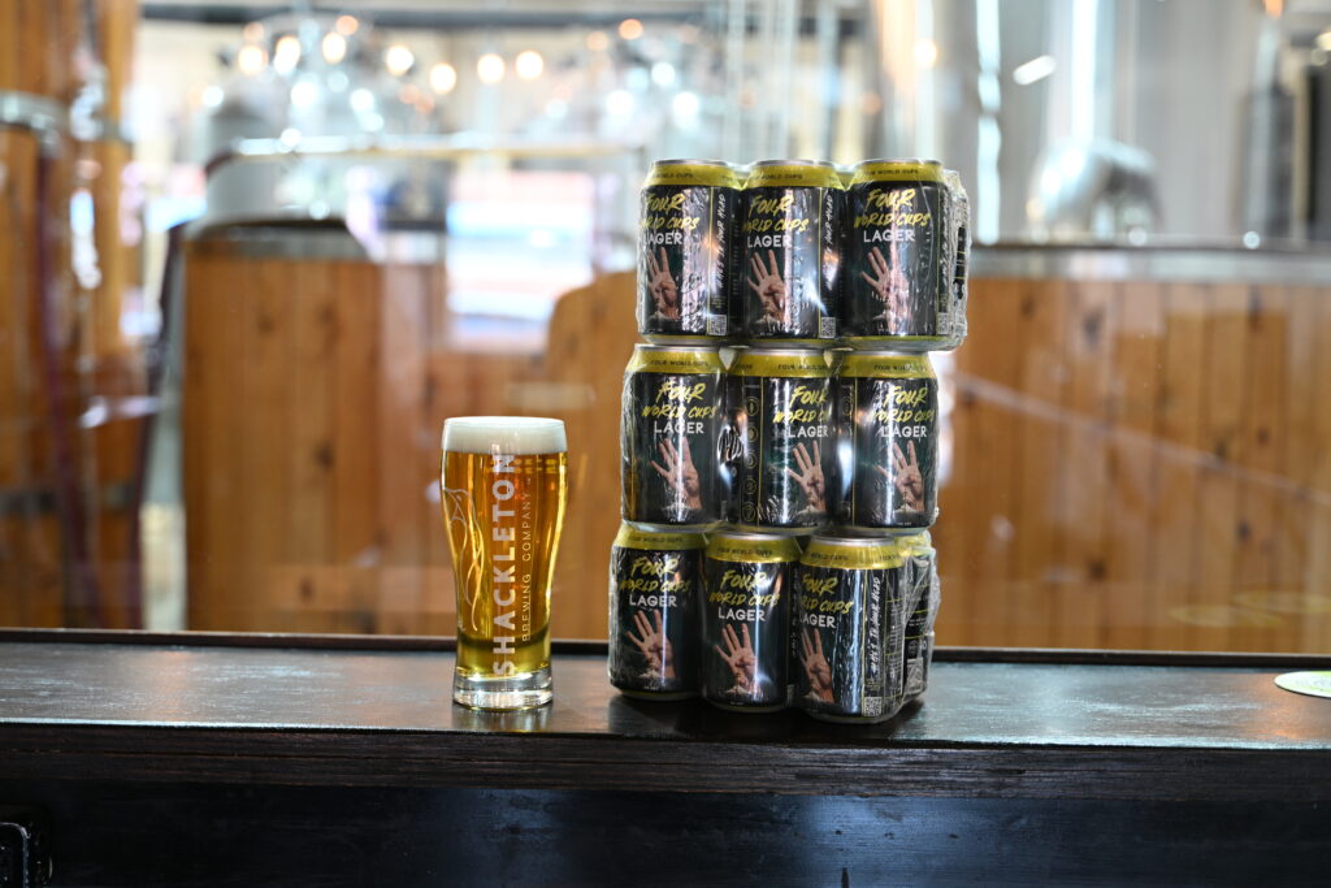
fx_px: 1701
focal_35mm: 46
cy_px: 444
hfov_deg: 42.7
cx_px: 666
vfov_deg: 29.3
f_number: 2.8
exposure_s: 1/60
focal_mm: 46
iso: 640
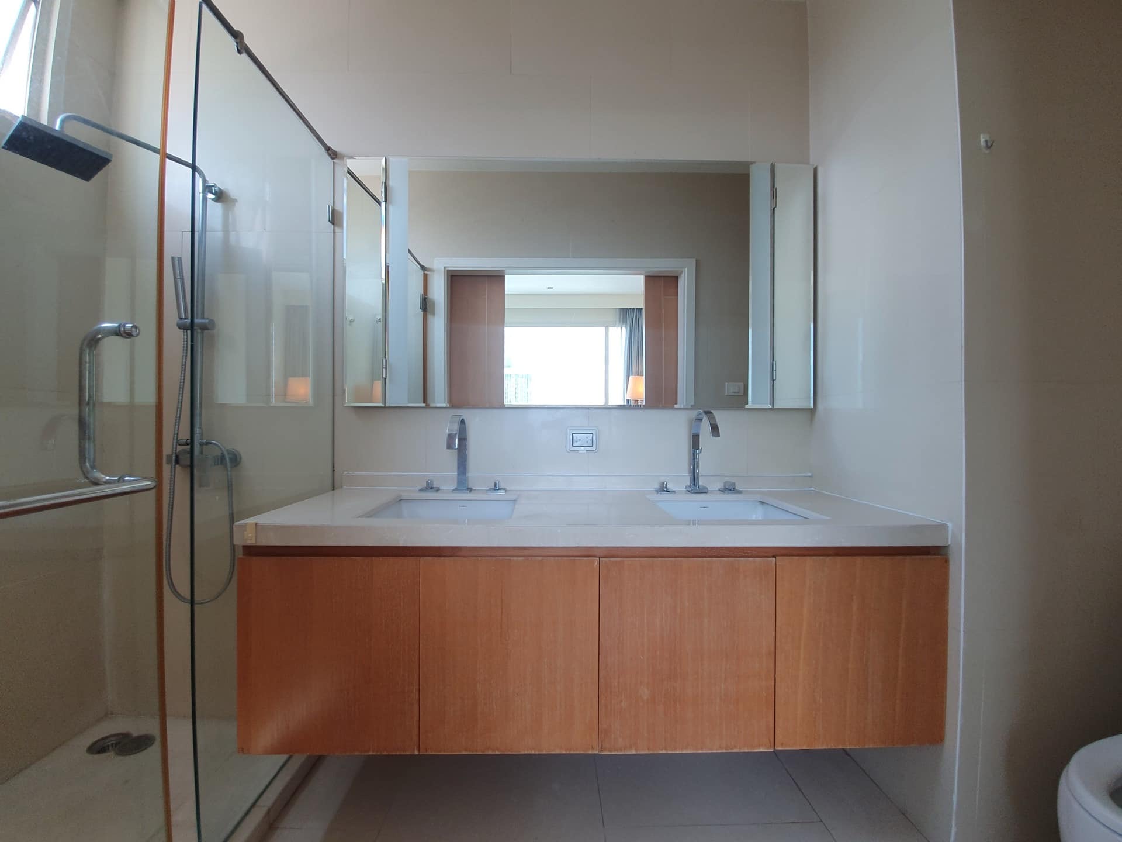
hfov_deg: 106.2
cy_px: 421
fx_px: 421
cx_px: 561
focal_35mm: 13
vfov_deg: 89.9
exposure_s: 1/50
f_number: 2.2
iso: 50
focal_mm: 1.8
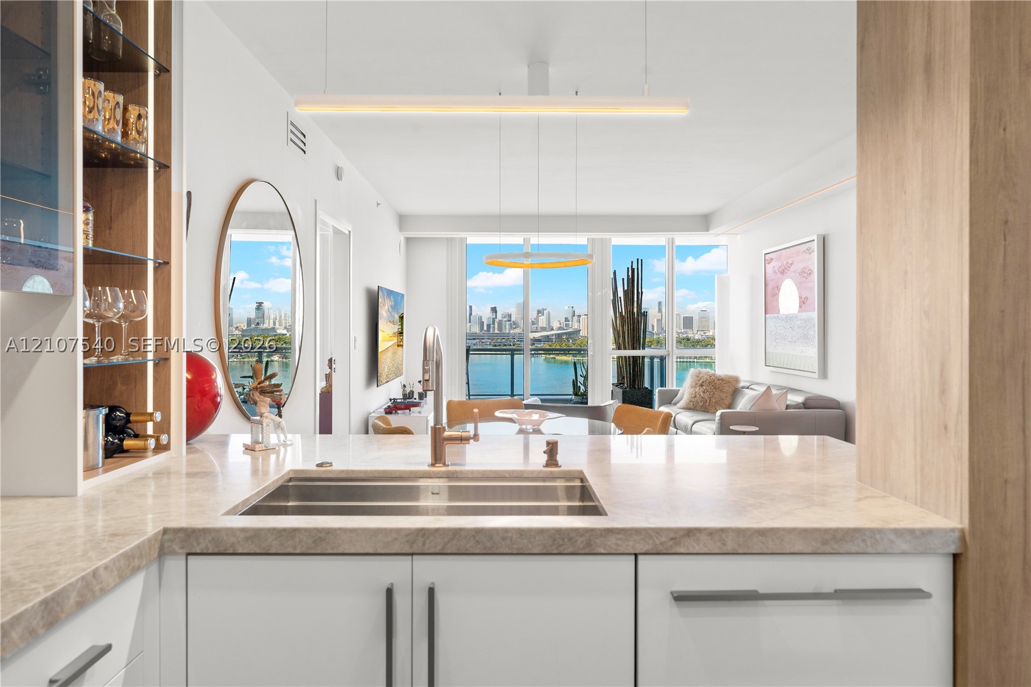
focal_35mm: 24
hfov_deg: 73.7
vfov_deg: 53.1
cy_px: 344
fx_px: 687
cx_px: 516
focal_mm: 24
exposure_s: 1/20
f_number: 8
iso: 320
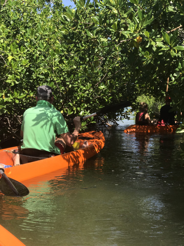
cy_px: 123
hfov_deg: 25.7
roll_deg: -0.3
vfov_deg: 33.8
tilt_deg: -2.5
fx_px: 404
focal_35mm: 57
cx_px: 92
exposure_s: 1/679
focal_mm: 6.6
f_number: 2.8
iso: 20
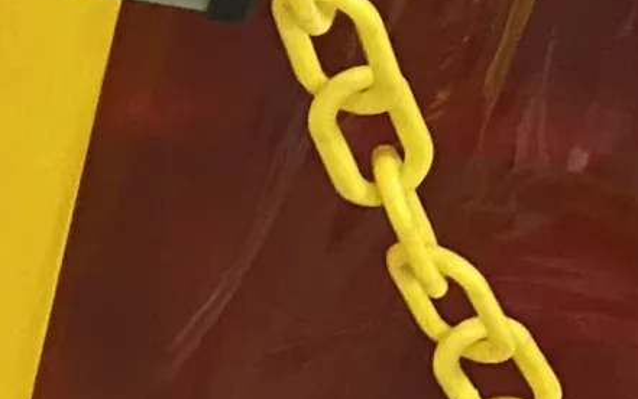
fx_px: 2783
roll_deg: +3.7
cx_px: -800
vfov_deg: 8.0
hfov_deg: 11.3
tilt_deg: -38.5
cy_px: -265
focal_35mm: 160
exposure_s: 1/40
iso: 640
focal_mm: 4.25
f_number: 1.8
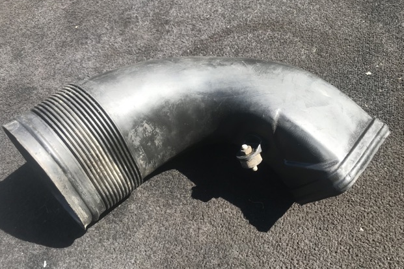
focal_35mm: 30
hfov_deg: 61.9
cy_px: 137
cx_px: 203
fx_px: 337
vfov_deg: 43.6
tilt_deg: -56.1
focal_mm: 3.99
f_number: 1.8
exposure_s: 1/391
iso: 20
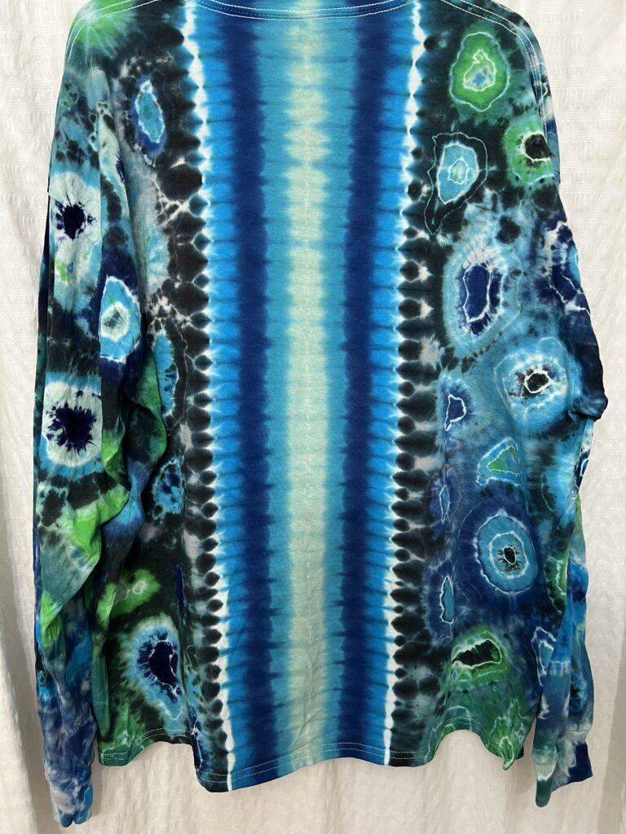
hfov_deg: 53.1
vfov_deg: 67.3
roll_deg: +1.9
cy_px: 417
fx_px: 627
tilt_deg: -10.0
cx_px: 313
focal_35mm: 26
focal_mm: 5.7
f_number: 1.5
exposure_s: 1/60
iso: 160
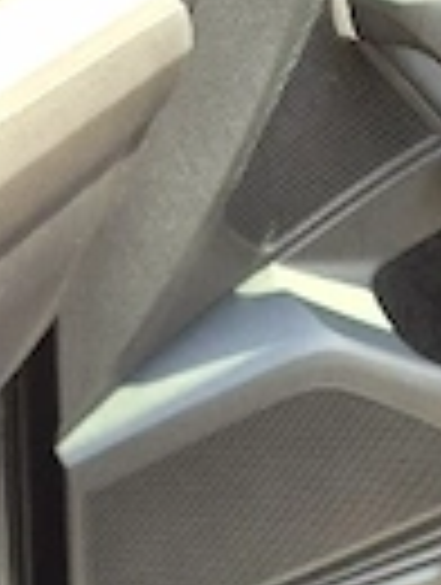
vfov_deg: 11.0
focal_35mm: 141
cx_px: -126
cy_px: 1539
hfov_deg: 10.3
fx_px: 2387
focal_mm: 5.4
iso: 40
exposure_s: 1/182
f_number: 1.8
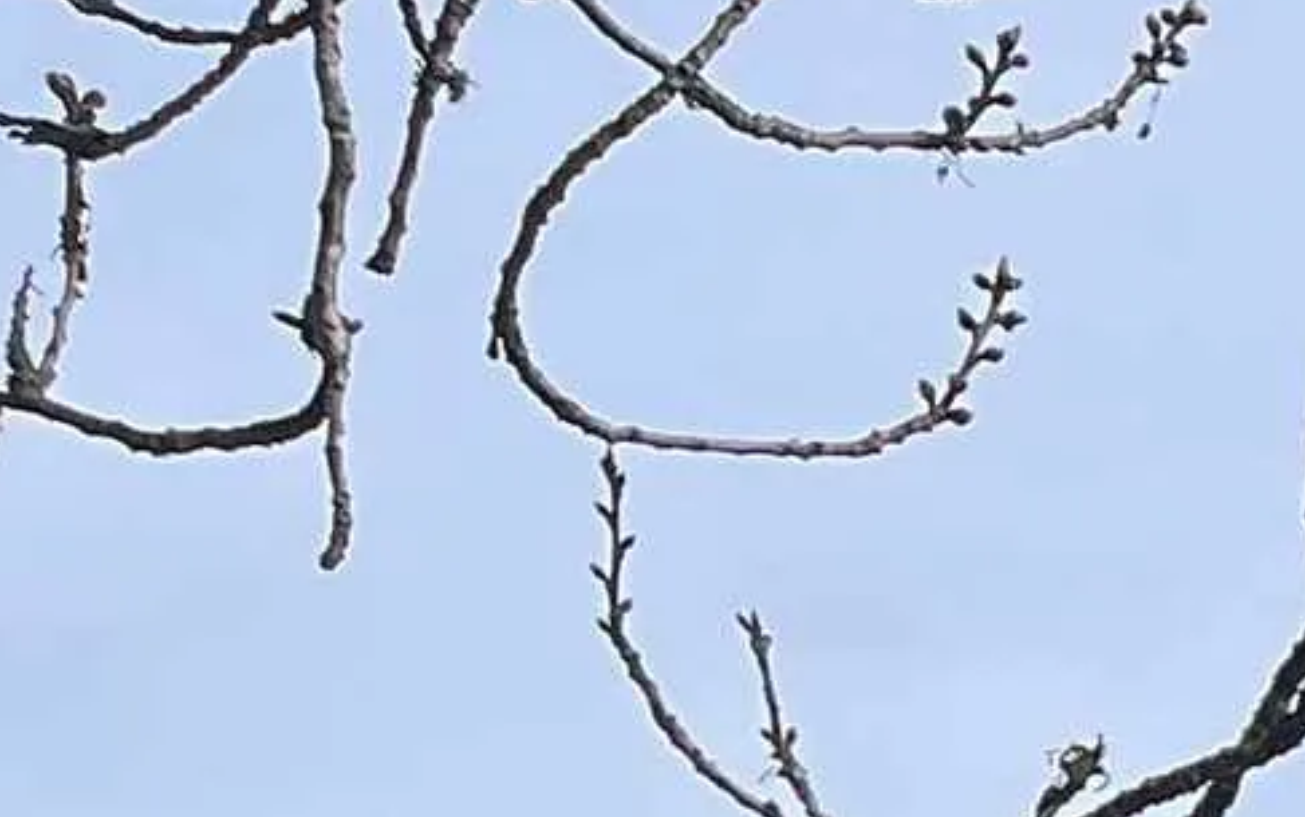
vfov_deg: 6.6
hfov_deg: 9.7
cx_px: 3891
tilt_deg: +9.6
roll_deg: +0.7
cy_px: 2973
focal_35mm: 167
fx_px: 5943
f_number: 1.6
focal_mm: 5.1
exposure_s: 1/1976
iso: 32
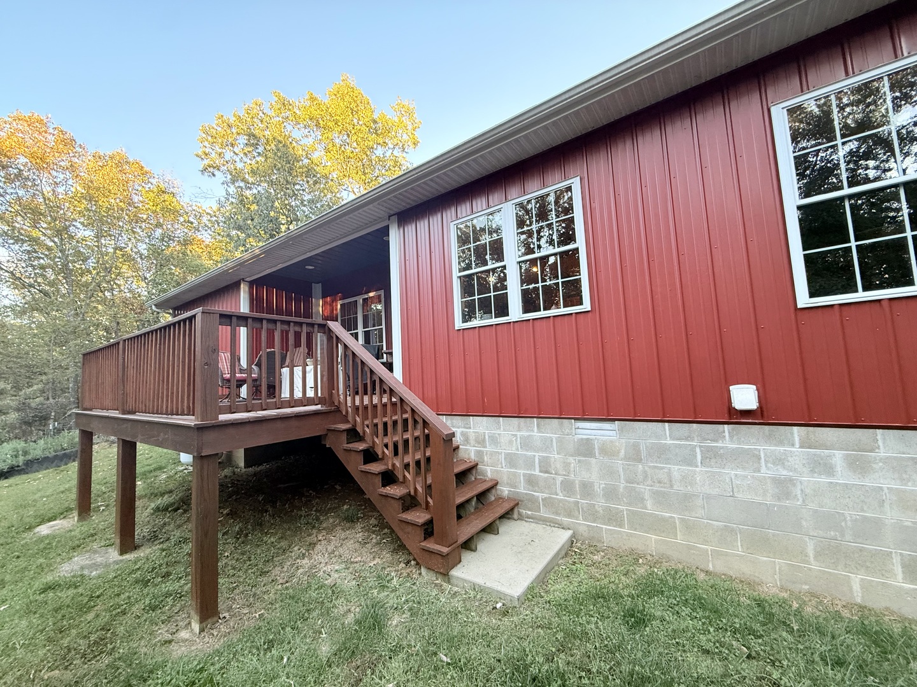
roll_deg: +4.9
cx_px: 458
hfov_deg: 102.1
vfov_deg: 85.7
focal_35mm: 14
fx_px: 371
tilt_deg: +7.8
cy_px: 344
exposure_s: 1/99
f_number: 2.2
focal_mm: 2.22
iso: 250
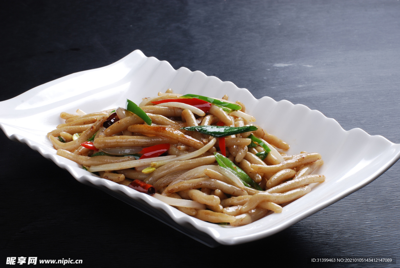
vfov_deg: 18.2
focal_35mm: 75
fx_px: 834
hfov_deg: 27.0
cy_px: 134
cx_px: 200
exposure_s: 1/125
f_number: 16
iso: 100
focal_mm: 50
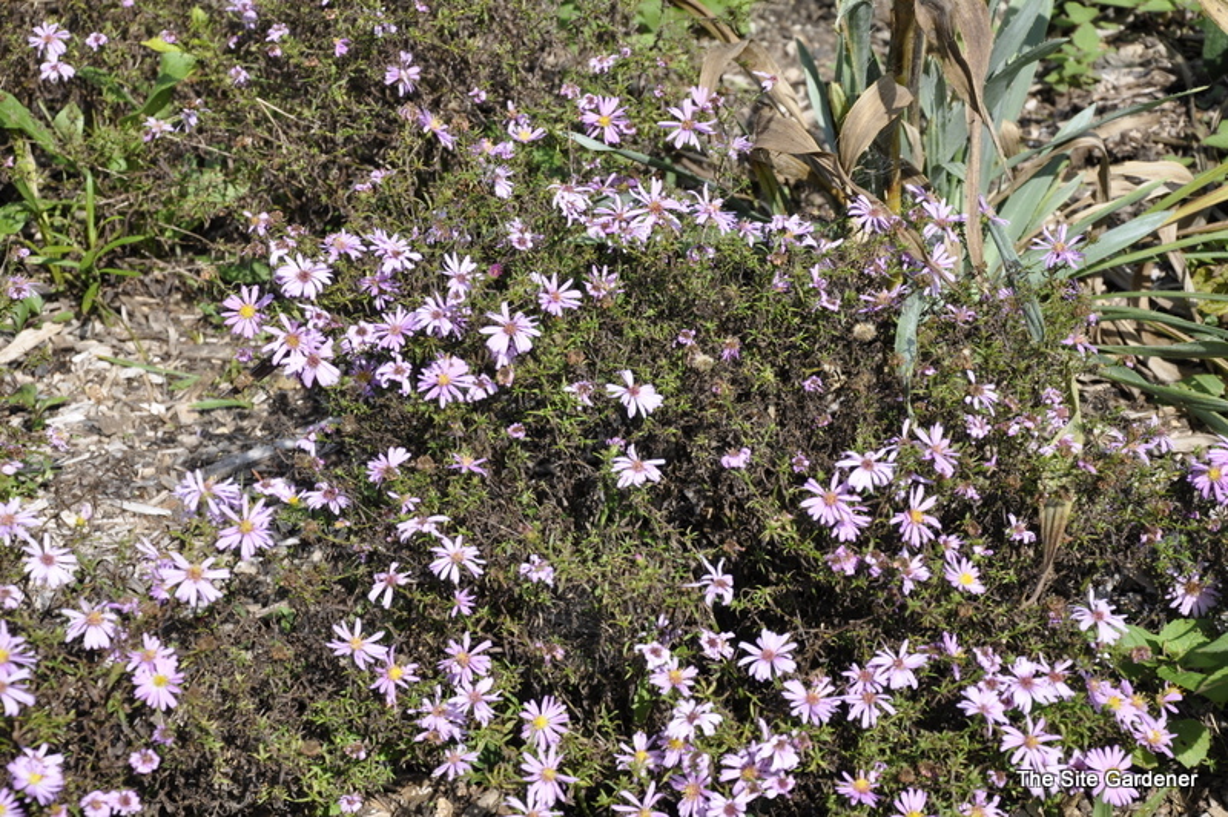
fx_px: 3374
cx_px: 614
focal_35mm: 99
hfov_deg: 20.6
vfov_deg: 13.8
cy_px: 408
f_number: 8
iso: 200
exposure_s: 1/250
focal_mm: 66
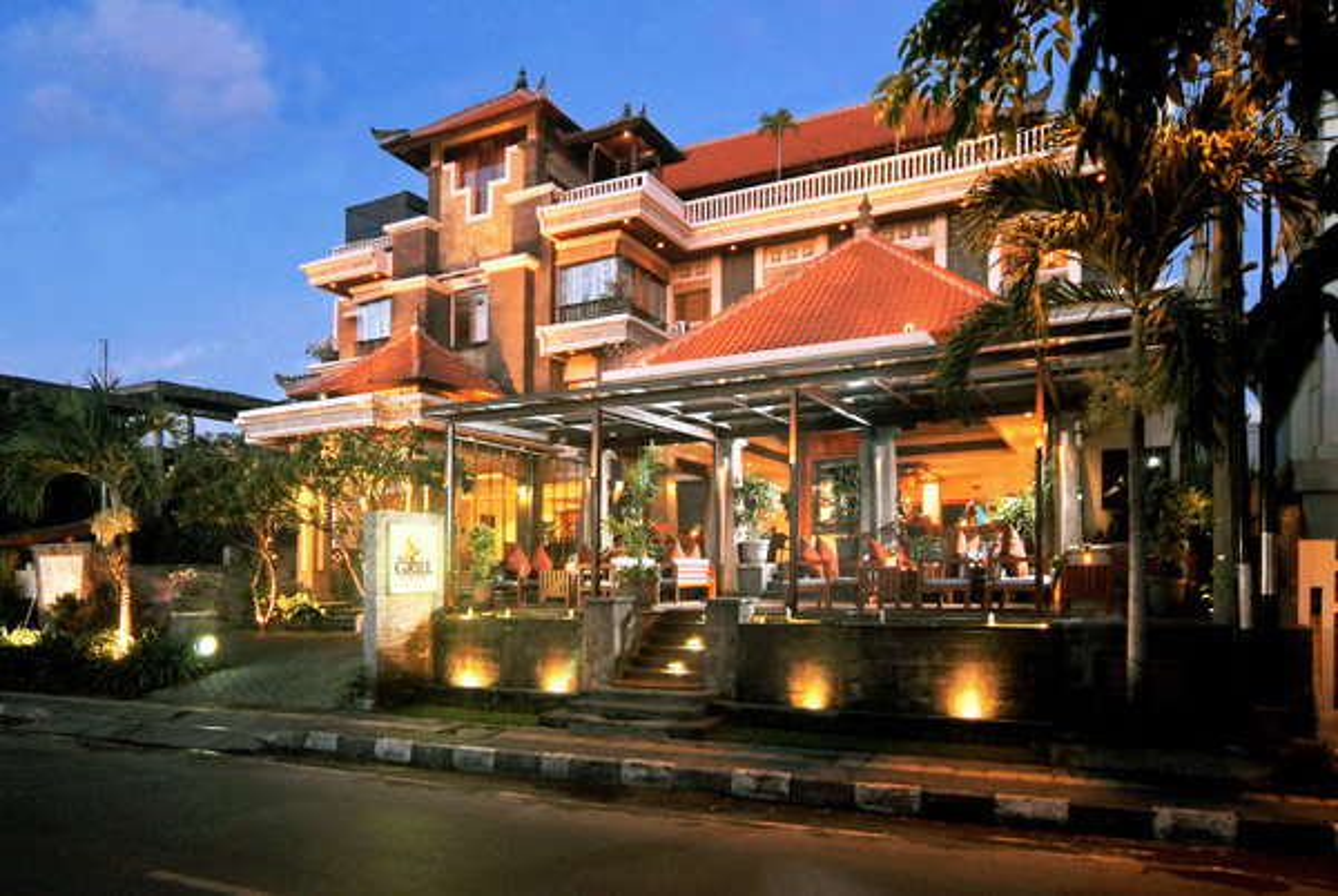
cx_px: 669
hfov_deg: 89.9
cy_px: 448
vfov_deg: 67.6
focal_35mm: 18
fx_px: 670
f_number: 8
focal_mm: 12
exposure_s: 1/2
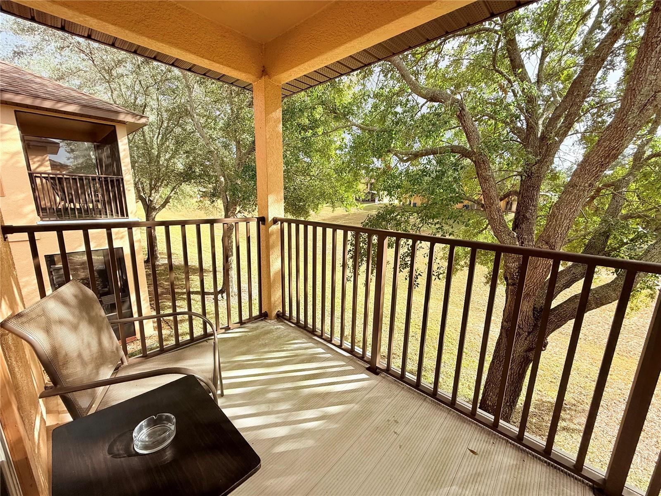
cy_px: 248
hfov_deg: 102.1
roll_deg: -1.2
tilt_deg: -11.5
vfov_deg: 85.7
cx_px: 330
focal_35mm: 14
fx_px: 267
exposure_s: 1/751
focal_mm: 2.22
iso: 50
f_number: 2.2
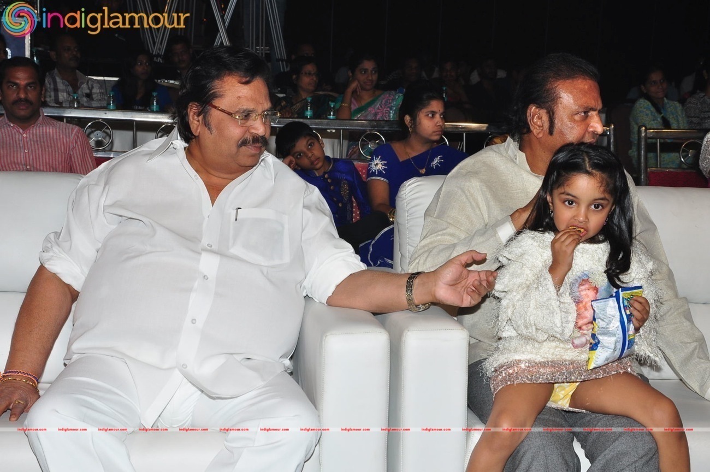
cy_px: 236
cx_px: 355
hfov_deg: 27.0
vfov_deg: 18.1
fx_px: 1478
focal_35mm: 75
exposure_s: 1/125
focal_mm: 50
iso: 400
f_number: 11
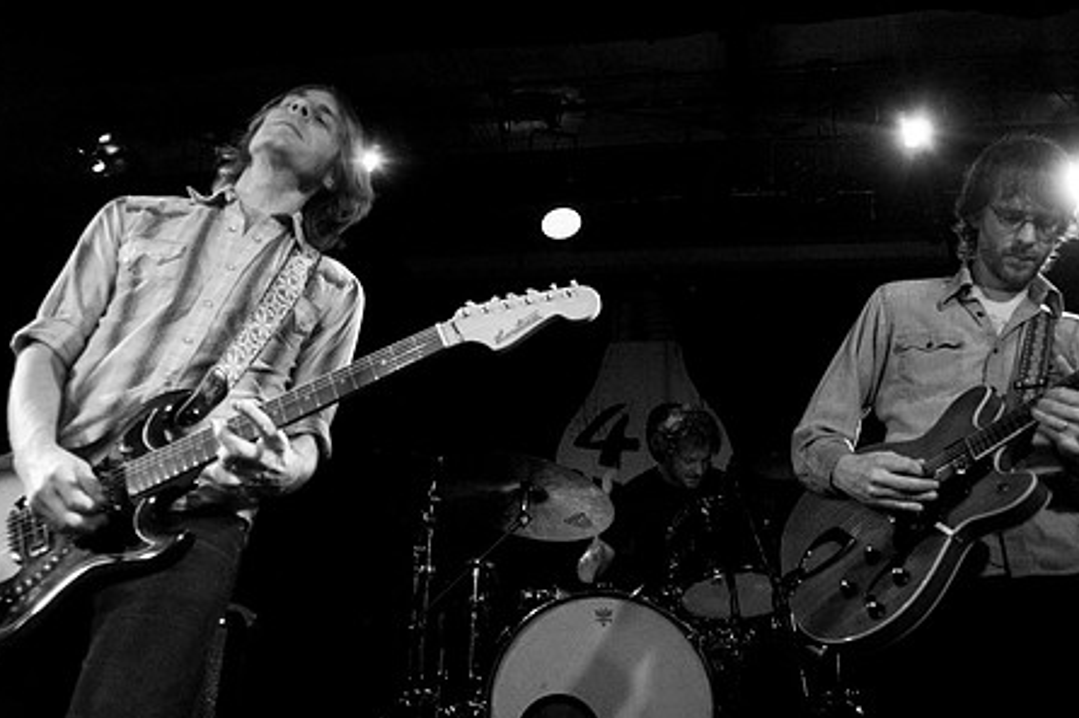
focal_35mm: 39
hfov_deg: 49.5
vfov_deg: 34.2
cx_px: 590
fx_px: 1168
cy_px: 322
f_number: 3.2
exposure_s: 1/80
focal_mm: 20
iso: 800
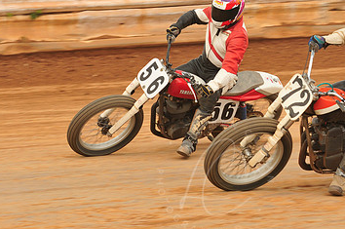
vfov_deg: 6.7
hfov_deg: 10.0
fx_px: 1962
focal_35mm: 205
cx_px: 214
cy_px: 88
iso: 800
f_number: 10
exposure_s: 1/400
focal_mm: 125
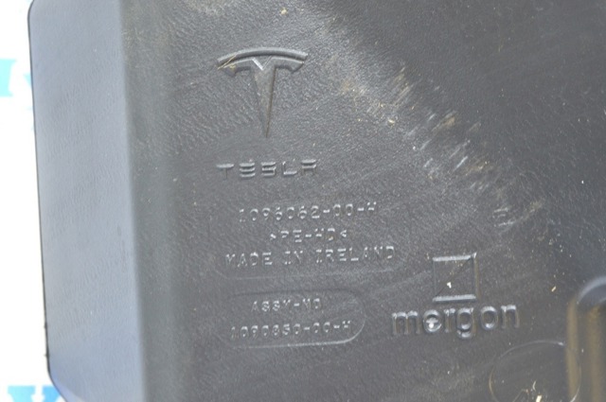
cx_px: 303
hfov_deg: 24.6
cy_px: 201
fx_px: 1387
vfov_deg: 16.5
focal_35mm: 82
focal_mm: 55
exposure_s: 1/4
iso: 400
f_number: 5.6
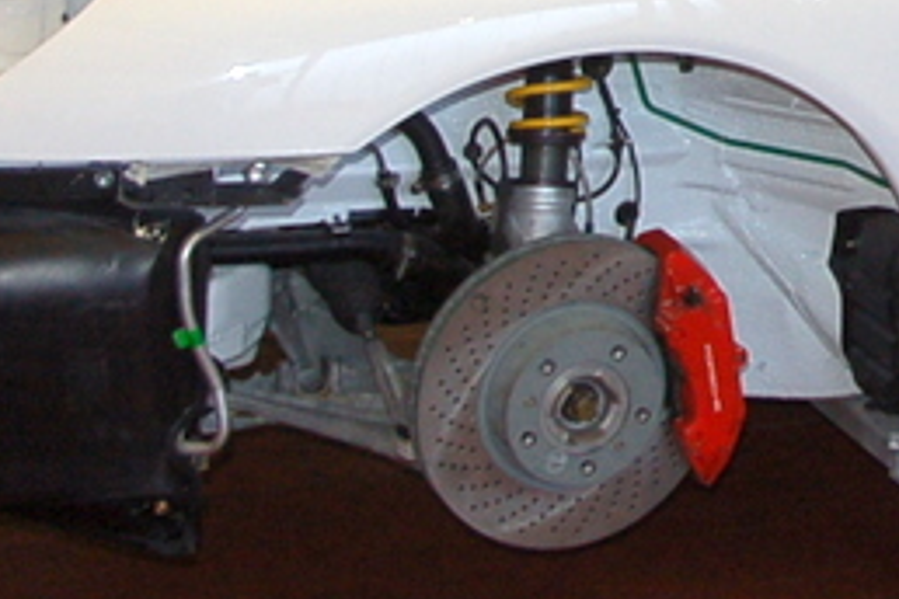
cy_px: -141
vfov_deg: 11.3
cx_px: 1080
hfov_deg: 16.5
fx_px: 2971
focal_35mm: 119
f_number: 3.8
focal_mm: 20
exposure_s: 1/60
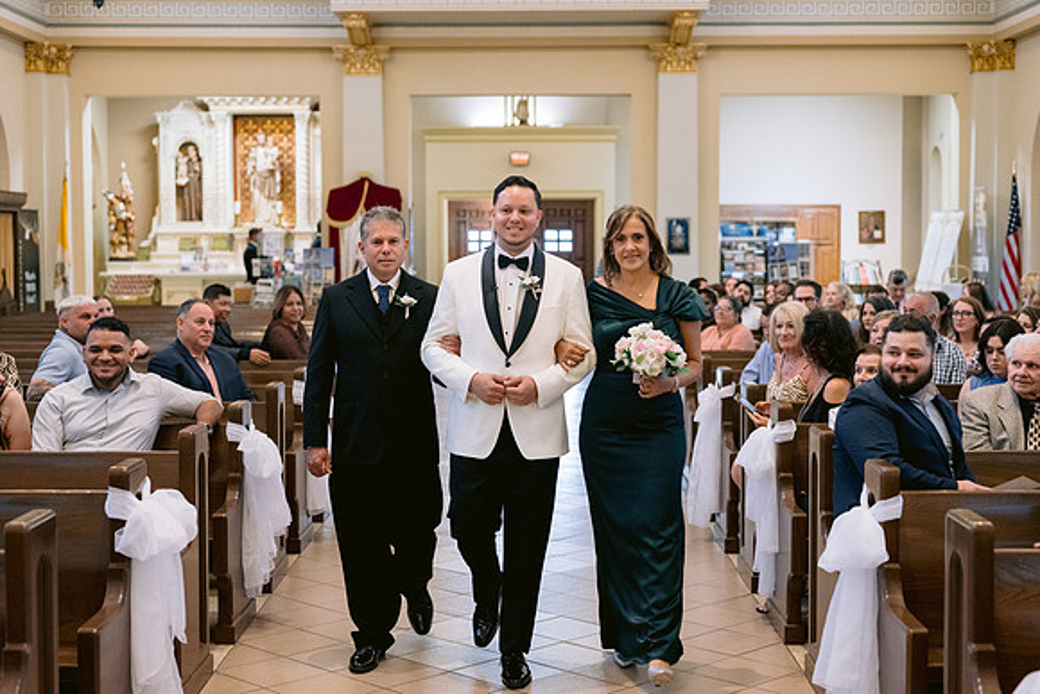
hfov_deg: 37.7
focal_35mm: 53
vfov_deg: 25.6
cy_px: 333
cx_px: 512
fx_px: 1524
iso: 1600
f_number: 2.8
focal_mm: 50
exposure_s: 1/200
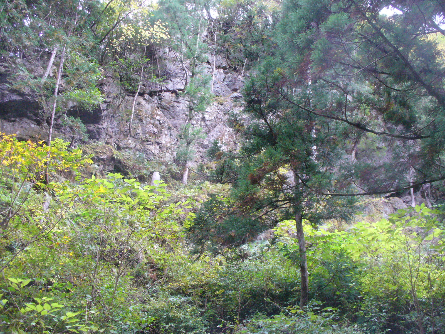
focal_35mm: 37
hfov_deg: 50.1
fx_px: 476
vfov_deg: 38.7
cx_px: 222
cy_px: 167
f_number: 2.8
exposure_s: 1/125
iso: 400
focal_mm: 6.1
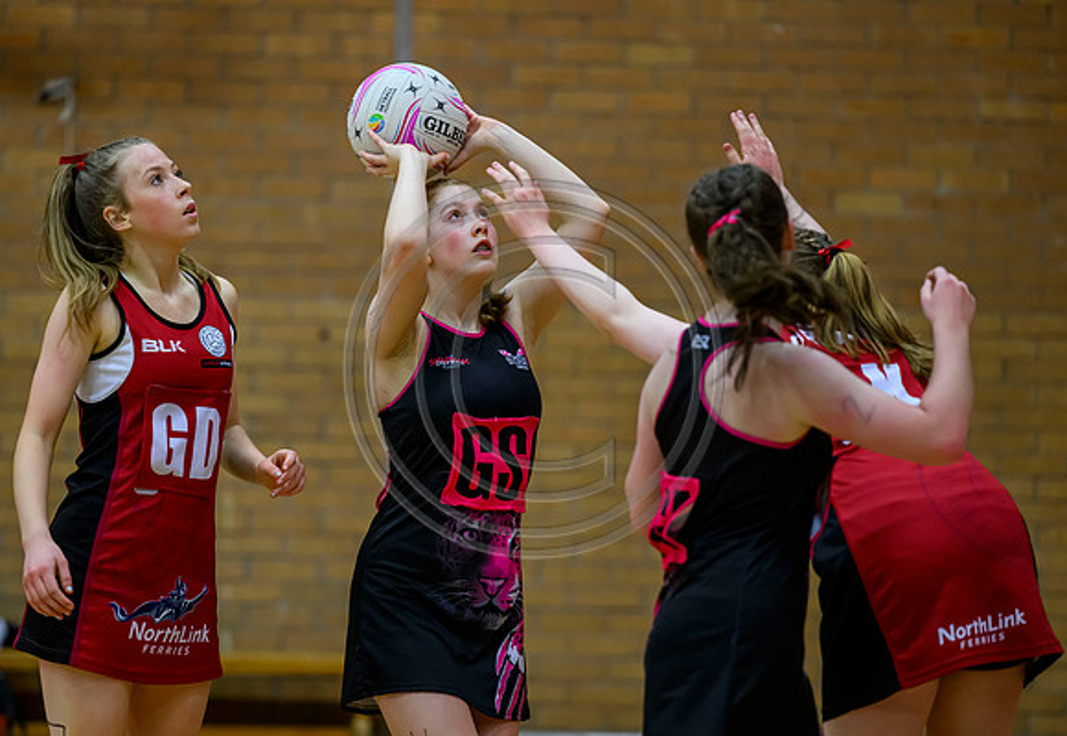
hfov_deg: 8.8
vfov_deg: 6.1
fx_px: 6940
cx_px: 442
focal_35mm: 232
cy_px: 417
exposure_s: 1/800
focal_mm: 200
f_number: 3.2
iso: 4000
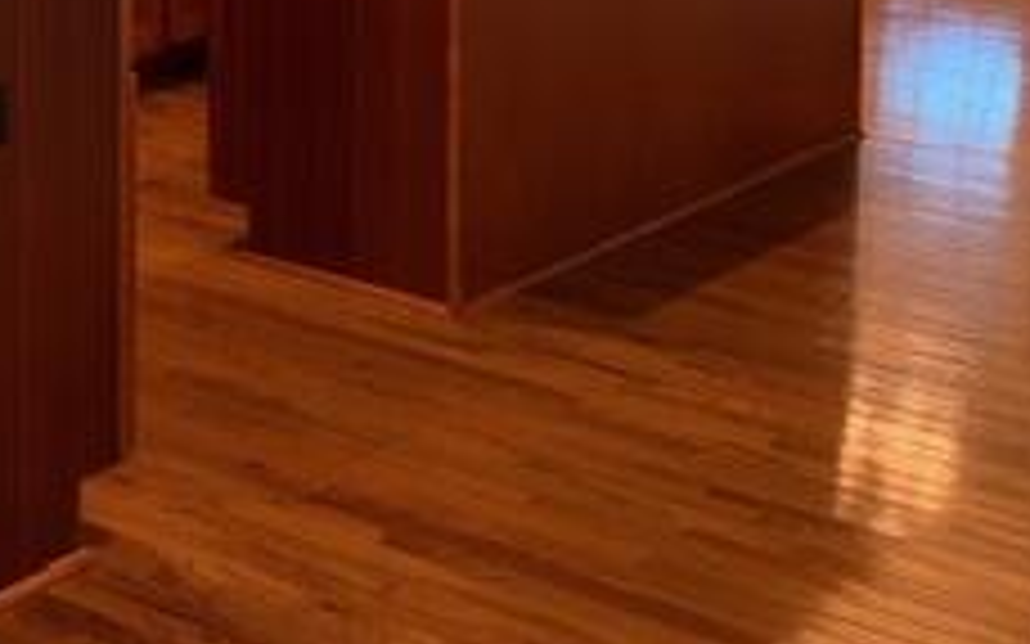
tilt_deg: -7.1
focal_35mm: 71
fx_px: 1993
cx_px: 265
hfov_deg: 28.6
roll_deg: +0.5
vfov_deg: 17.4
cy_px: -144
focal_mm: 6.93
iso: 250
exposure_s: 1/60
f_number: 1.8
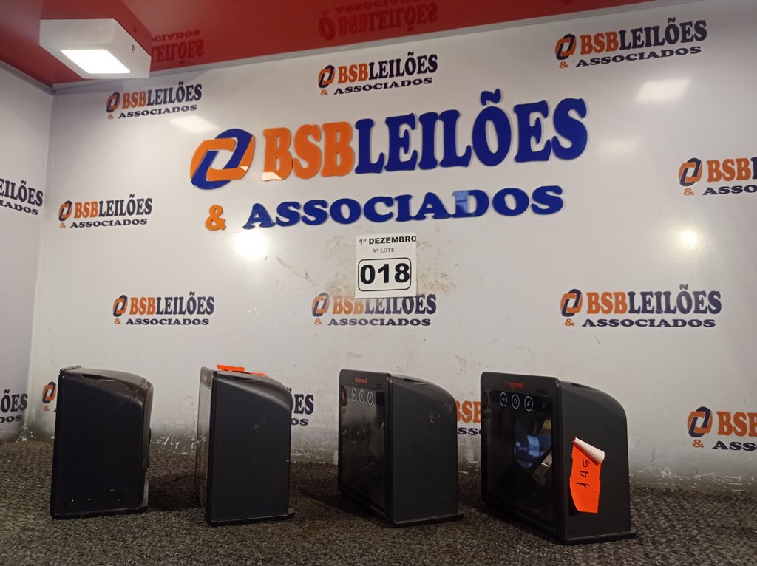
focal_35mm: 28
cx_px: 378
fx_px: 612
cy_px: 283
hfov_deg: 63.5
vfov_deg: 49.7
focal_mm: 4.7
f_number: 1.79
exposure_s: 1/120
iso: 128
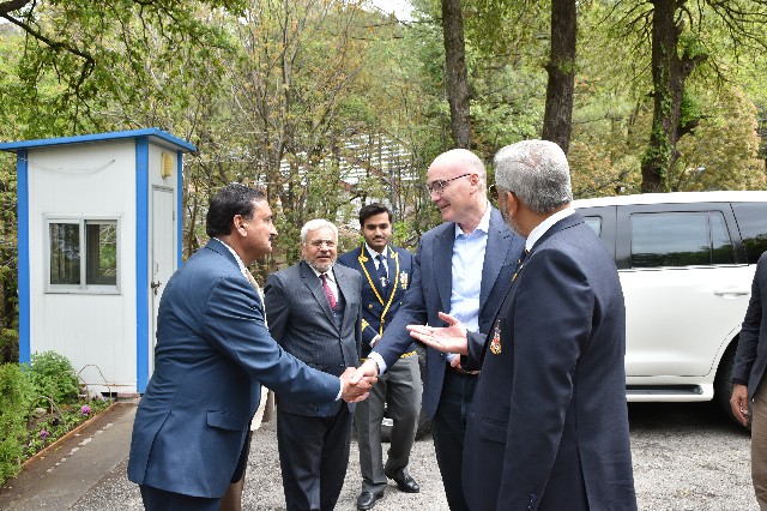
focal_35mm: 33
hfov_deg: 57.2
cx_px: 384
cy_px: 256
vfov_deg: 39.9
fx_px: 703
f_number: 8
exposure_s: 1/250
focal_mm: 22
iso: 400
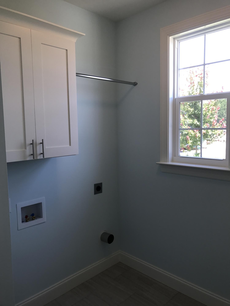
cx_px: 115
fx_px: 248
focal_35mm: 28
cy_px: 153
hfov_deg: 49.7
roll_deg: +0.0
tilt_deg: -5.9
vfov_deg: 63.4
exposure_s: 1/120
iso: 25
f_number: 1.8
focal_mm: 3.99
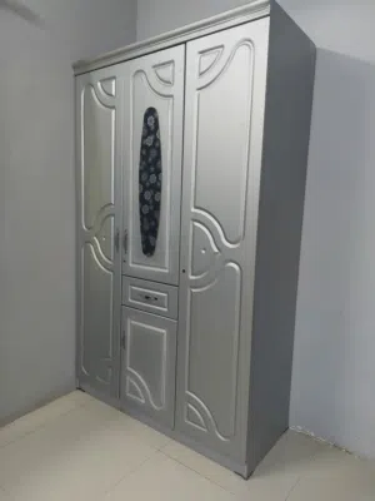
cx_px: 188
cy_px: 250
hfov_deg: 54.9
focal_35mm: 25
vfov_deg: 69.4
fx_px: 361
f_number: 1.8
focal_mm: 5.23
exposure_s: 1/50
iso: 400
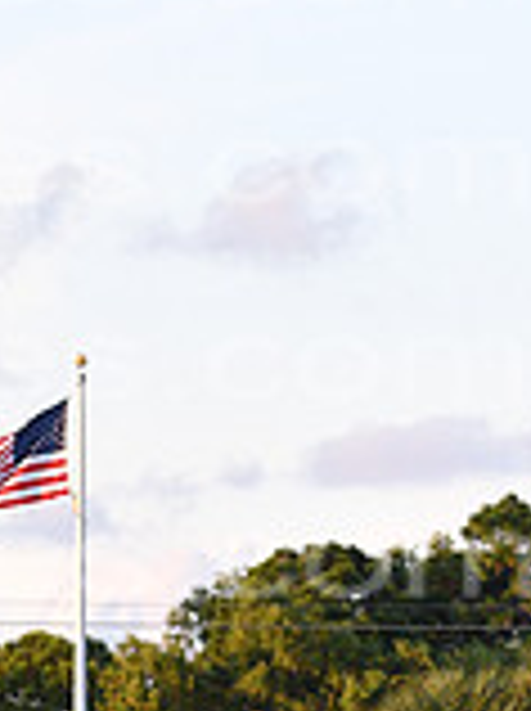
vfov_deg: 5.3
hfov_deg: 4.0
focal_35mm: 371
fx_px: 7609
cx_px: -477
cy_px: 664
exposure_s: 1/1000
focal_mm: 70
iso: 640
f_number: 4
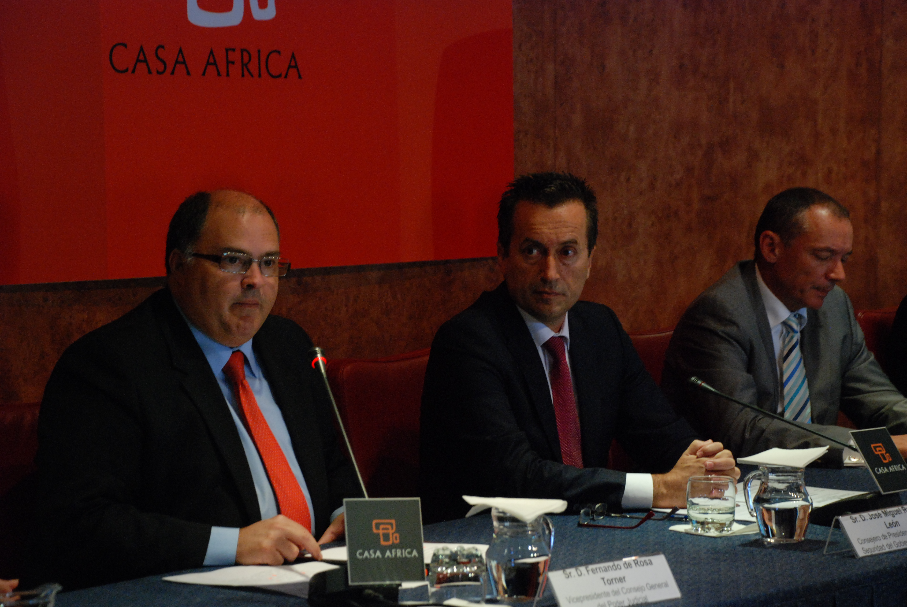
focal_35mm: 105
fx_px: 2649
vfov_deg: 13.1
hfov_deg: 19.4
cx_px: 454
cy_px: 304
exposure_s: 1/40
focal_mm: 70
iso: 1000
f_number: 5.3
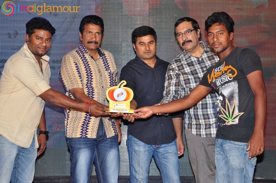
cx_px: 138
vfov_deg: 17.4
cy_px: 92
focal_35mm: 78
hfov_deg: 26.0
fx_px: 597
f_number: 7.1
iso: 400
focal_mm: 52
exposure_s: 1/125
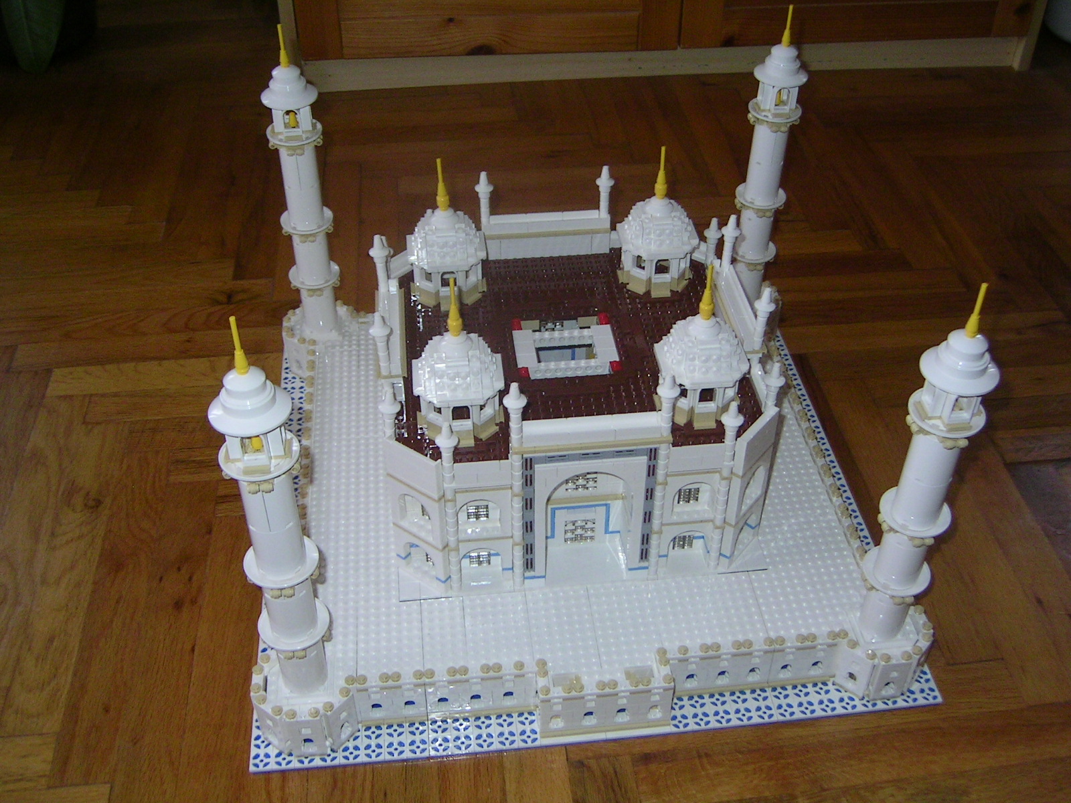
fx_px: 1114
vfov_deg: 39.7
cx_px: 536
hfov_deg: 51.4
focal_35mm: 36
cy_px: 402
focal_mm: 5.6
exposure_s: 1/30
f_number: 2.8
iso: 100
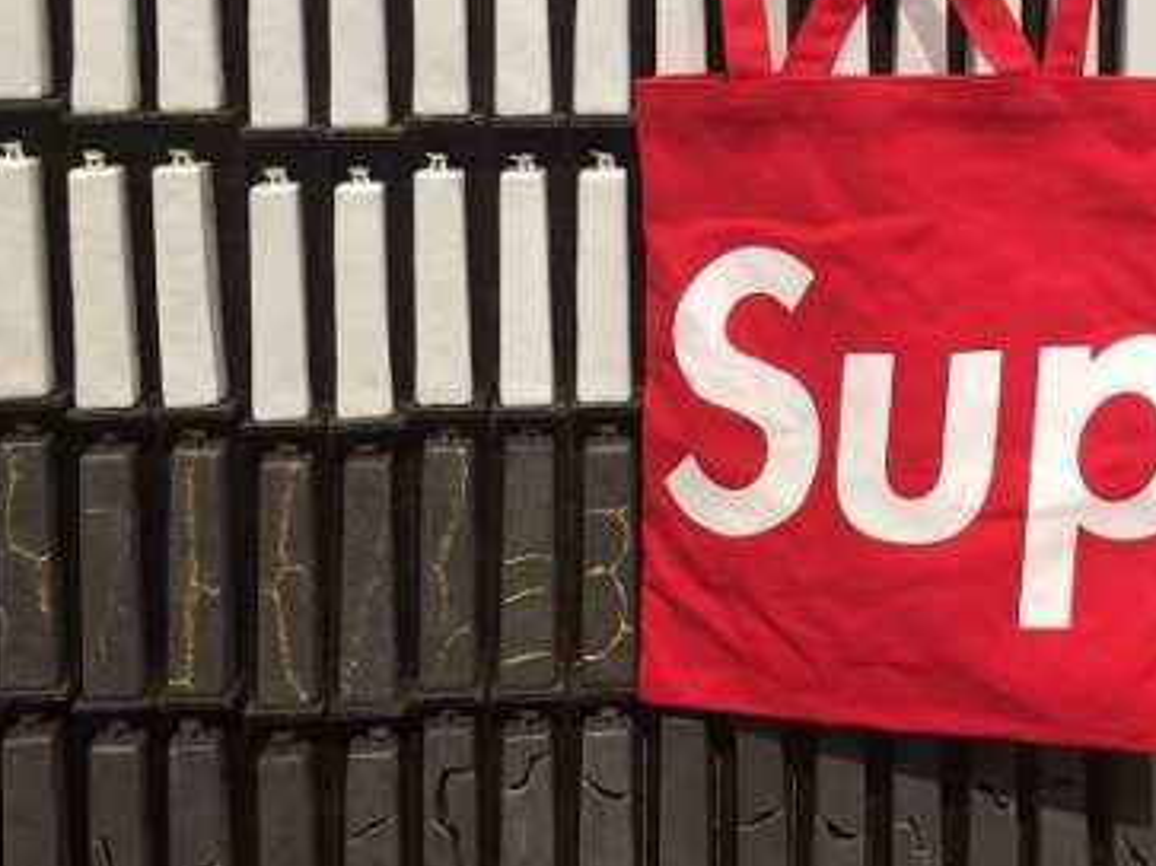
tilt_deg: -4.1
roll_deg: -2.2
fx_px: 1869
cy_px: 72
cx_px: 850
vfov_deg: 25.2
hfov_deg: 33.7
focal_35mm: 56
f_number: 2.2
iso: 64
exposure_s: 1/30
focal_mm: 4.15
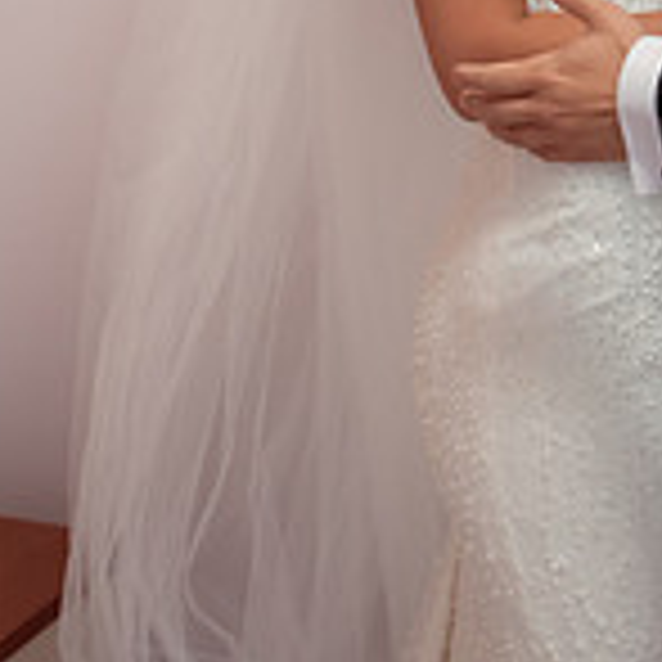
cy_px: -267
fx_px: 2402
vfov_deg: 14.8
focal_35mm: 111
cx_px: 657
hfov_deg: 15.4
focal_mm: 26
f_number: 2.8
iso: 1250
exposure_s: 1/320
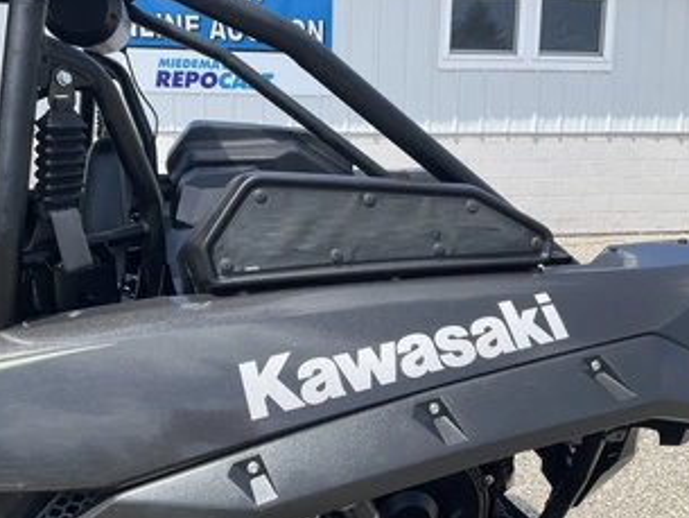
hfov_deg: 48.8
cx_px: 298
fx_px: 757
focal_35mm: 38
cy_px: 242
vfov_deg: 37.7
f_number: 1.8
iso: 25
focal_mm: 3
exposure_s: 1/929
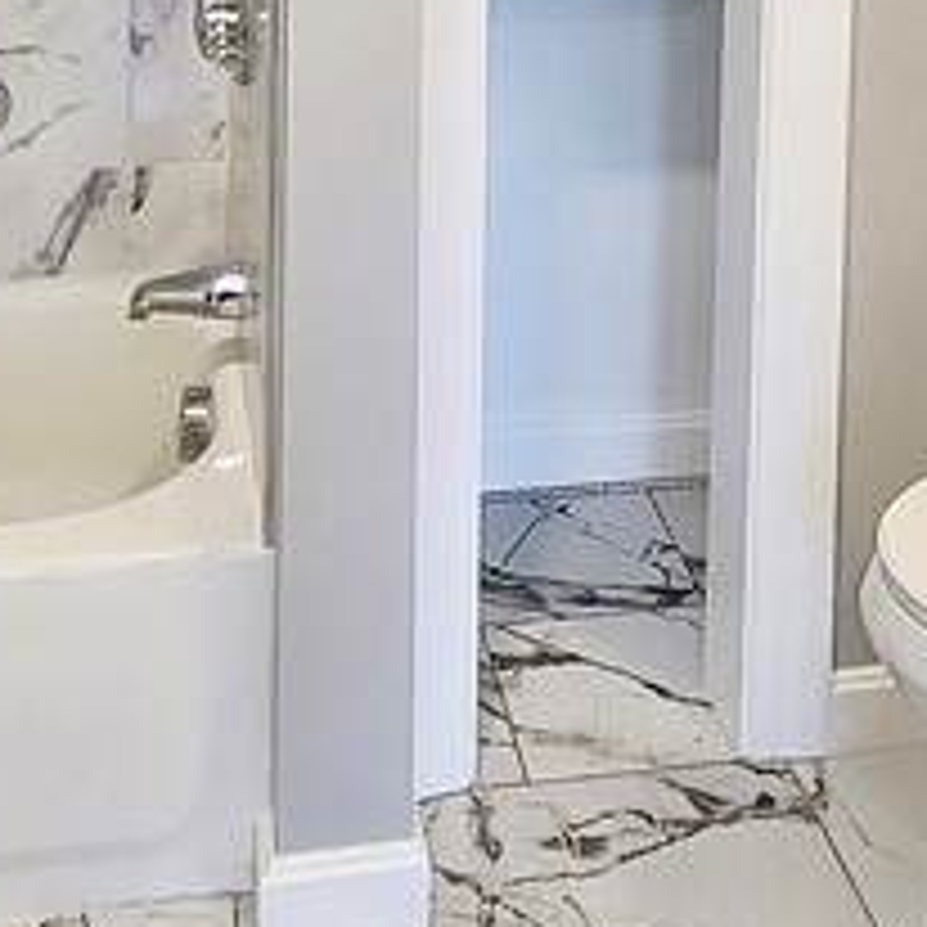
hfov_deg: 30.0
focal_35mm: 57
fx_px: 1727
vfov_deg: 25.8
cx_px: 513
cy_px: -274
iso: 250
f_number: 2.2
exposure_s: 1/60
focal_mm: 2.2
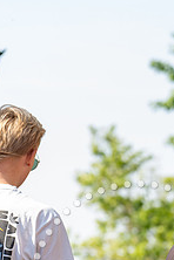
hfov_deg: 9.6
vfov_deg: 14.4
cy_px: 191
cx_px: 161
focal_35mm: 142
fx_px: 1029
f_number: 3.2
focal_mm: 70
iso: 200
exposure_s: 1/640
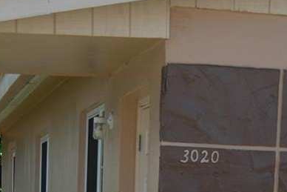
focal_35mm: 148
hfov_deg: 13.9
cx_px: 135
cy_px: 361
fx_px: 1180
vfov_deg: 8.8
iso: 140
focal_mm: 32
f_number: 4.5
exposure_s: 1/500
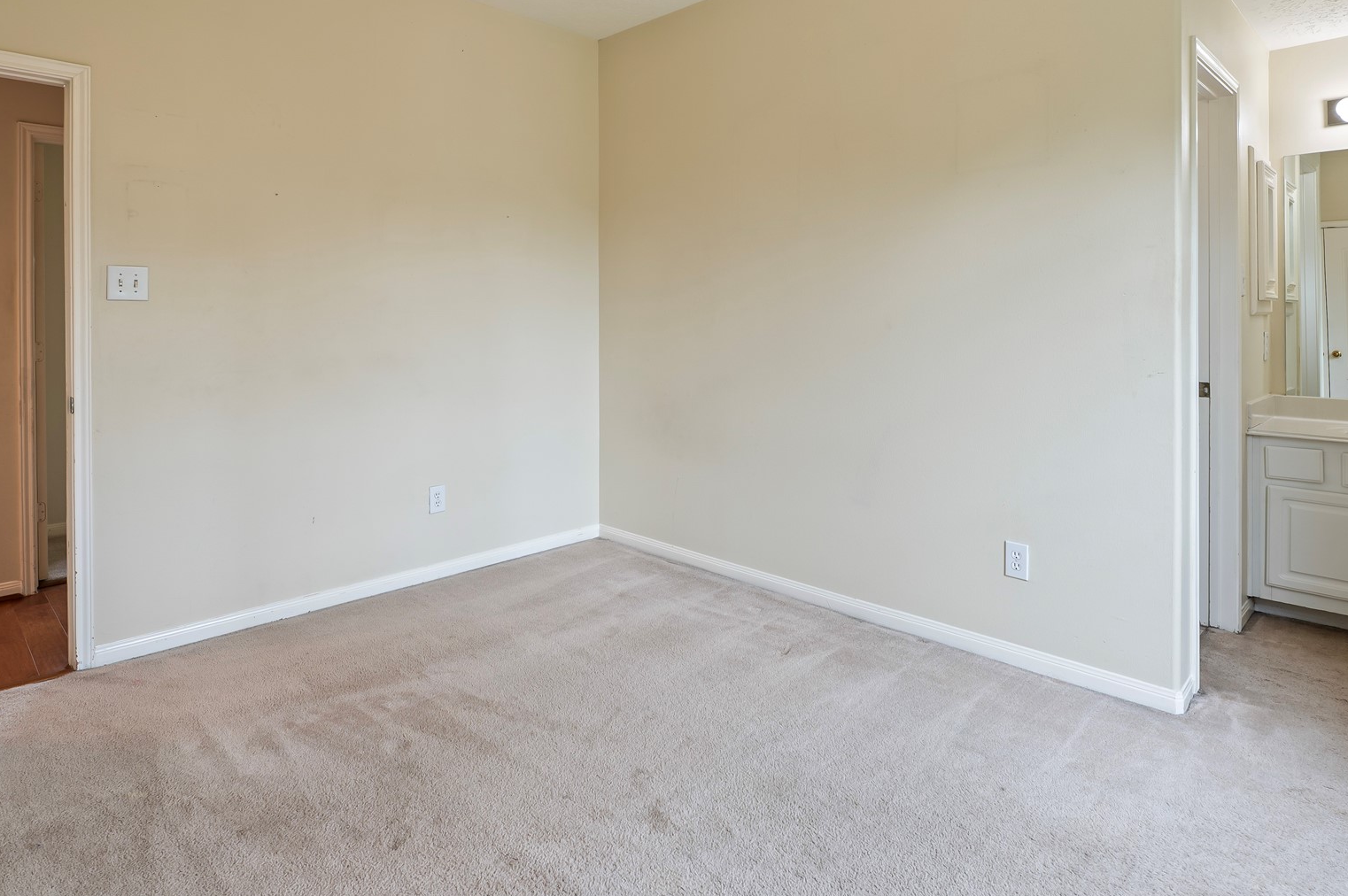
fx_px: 748
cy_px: 327
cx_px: 670
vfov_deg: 60.9
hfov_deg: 84.0
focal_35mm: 20
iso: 125
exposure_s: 1/6
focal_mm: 14
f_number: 6.3
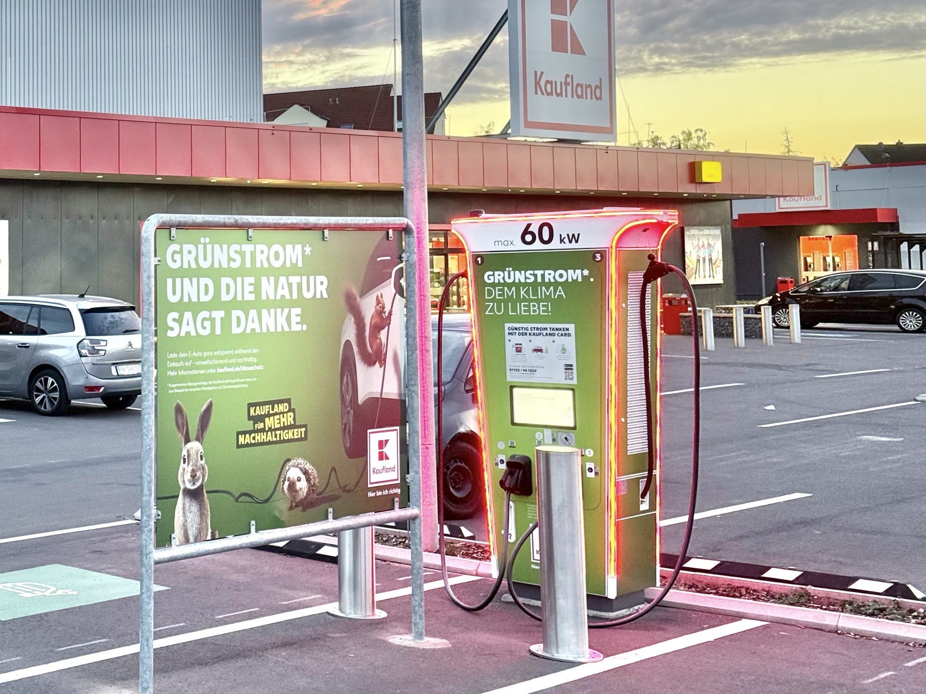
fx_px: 1284
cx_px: 463
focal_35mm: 48
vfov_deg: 30.3
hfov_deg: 39.7
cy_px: 347
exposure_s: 1/60
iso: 100
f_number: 1.78
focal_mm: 6.76
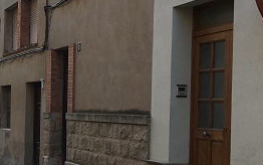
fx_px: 674
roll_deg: -1.2
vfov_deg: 13.9
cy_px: 122
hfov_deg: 19.7
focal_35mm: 94
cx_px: -107
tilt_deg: -1.5
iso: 25
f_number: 2.2
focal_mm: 4.15
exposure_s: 1/314
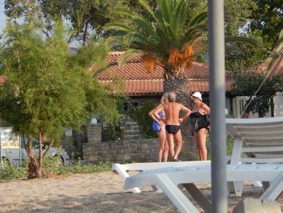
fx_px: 1922
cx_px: 142
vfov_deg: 6.3
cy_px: 106
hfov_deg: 8.4
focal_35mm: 235
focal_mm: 41.7
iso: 125
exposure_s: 1/320
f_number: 5.6
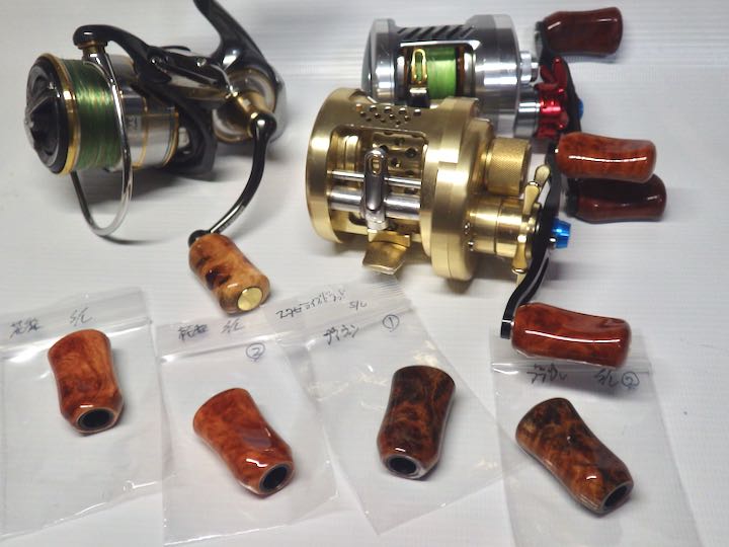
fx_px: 653
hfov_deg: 58.4
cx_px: 364
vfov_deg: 45.4
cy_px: 274
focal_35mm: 31
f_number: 2.3
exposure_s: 1/80
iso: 200
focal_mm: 5.5
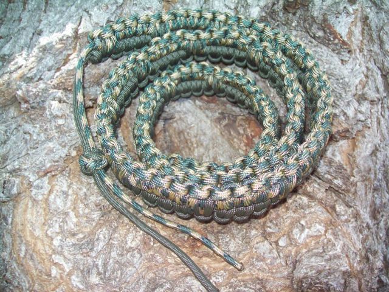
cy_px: 146
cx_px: 194
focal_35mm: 36
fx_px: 405
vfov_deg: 39.7
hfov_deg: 51.4
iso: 80
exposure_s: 1/64
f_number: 2.7
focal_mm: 6
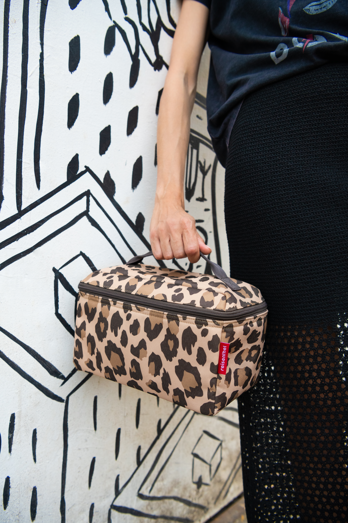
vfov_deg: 61.9
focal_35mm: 30
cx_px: 174
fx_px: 435
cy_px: 262
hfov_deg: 43.6
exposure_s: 1/400
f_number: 5
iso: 1250
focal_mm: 30
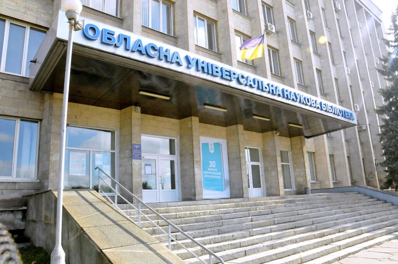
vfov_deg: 47.8
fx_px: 298
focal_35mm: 27
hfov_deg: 67.4
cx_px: 199
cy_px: 132
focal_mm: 18
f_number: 22
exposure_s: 1/400
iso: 3200
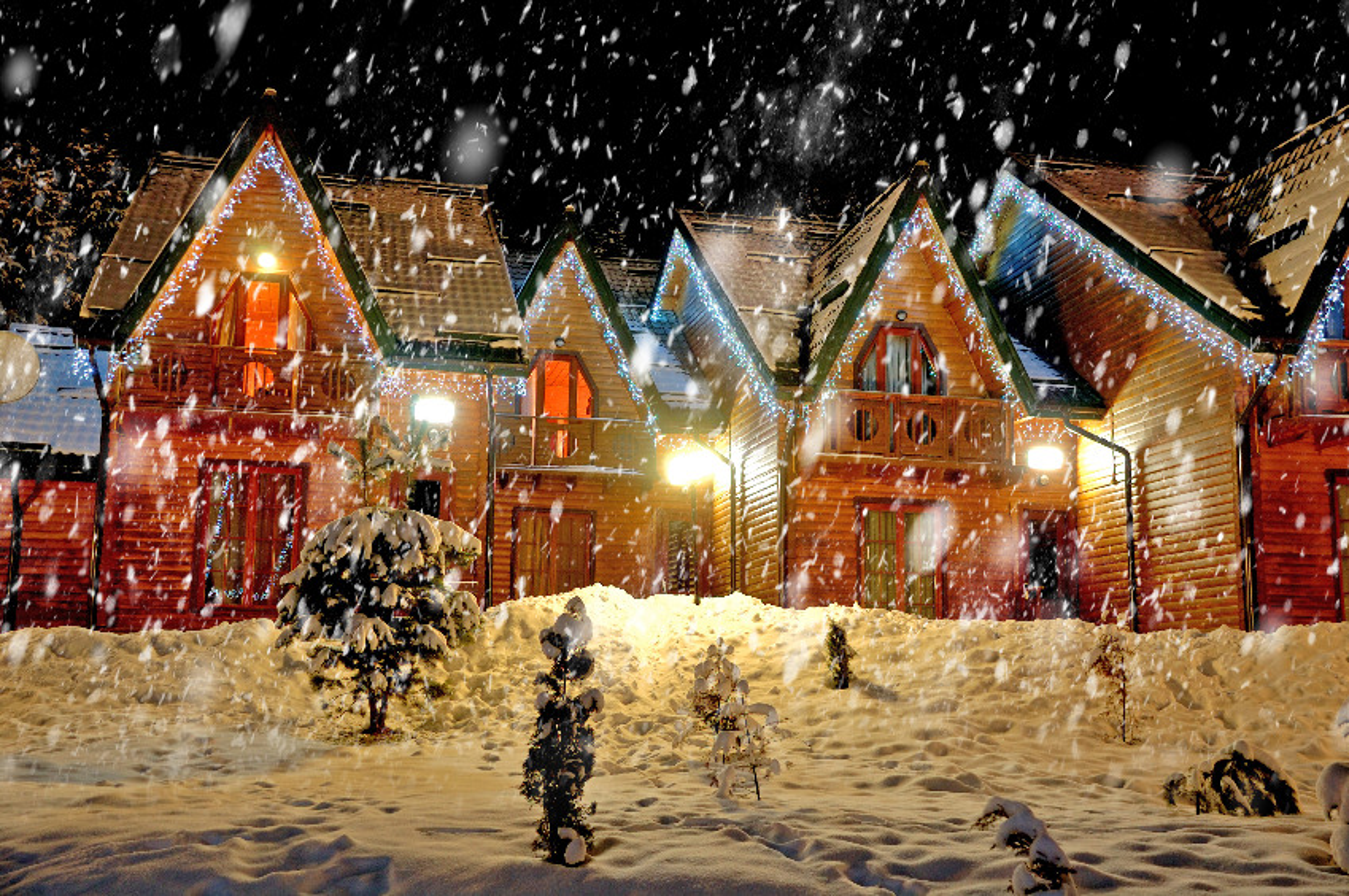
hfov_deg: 49.6
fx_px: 1460
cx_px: 674
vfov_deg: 34.1
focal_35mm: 39
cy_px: 448
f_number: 4
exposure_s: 3
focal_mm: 26
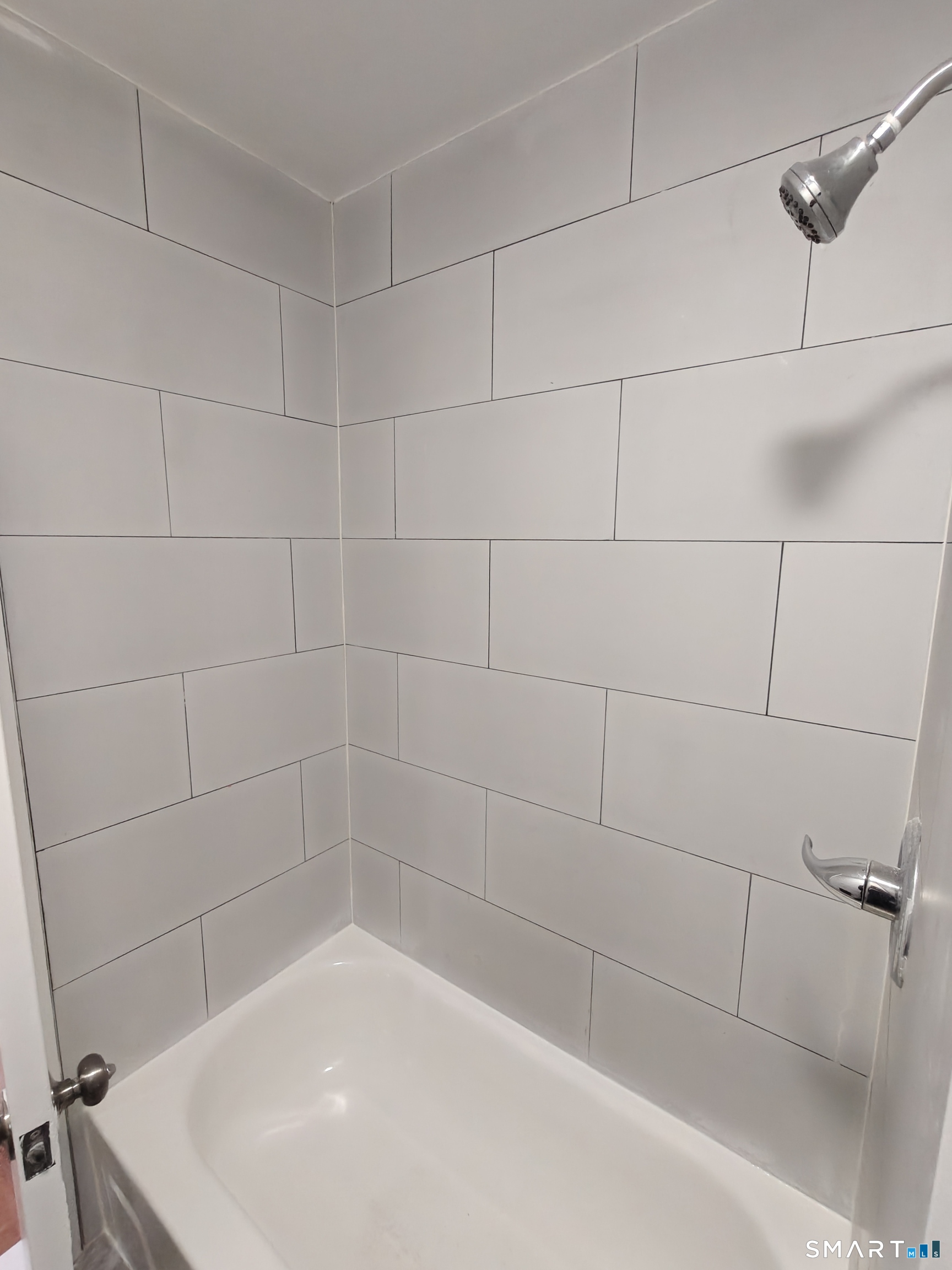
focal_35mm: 15
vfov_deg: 98.2
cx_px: 476
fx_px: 550
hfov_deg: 81.7
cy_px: 635
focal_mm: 2.3
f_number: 2
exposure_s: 1/120
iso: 3200
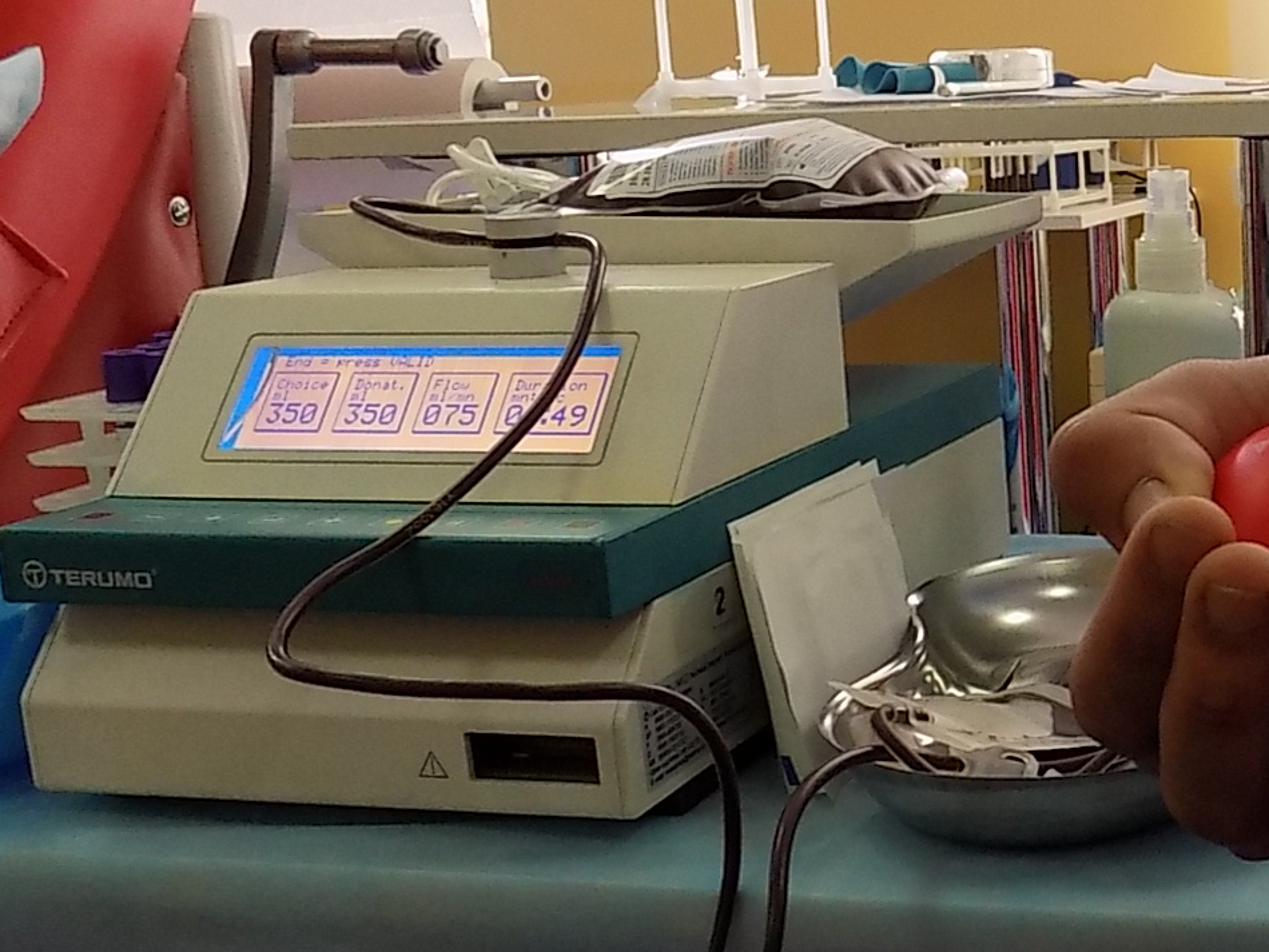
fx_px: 2017
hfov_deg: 31.5
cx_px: 1345
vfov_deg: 26.6
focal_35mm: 55
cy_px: 451
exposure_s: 1/30
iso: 180
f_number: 3.1
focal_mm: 4
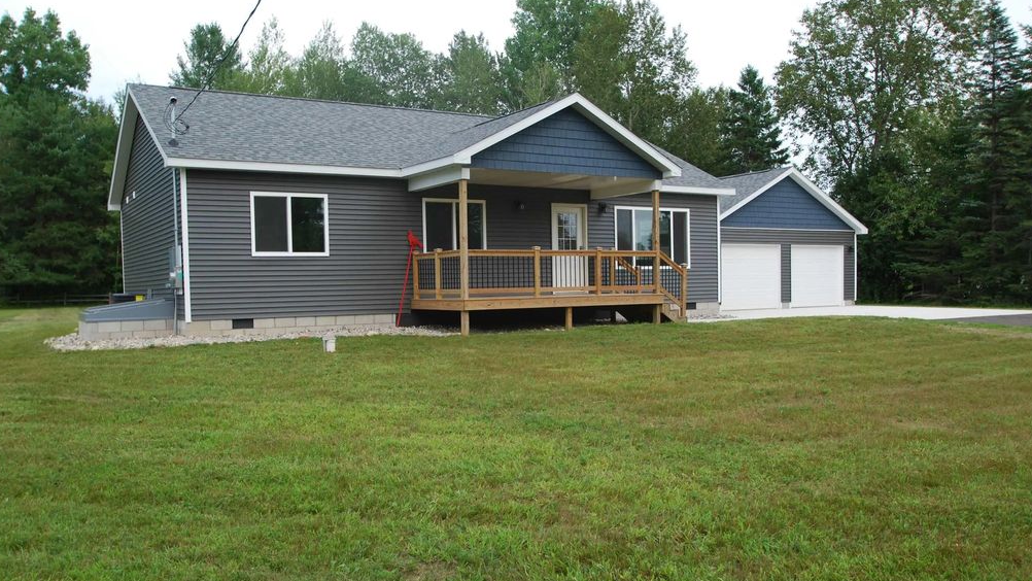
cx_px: 519
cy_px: 331
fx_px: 836
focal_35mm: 31
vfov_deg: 38.3
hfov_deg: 63.4
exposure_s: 1/125
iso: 100
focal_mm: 19
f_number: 5.6
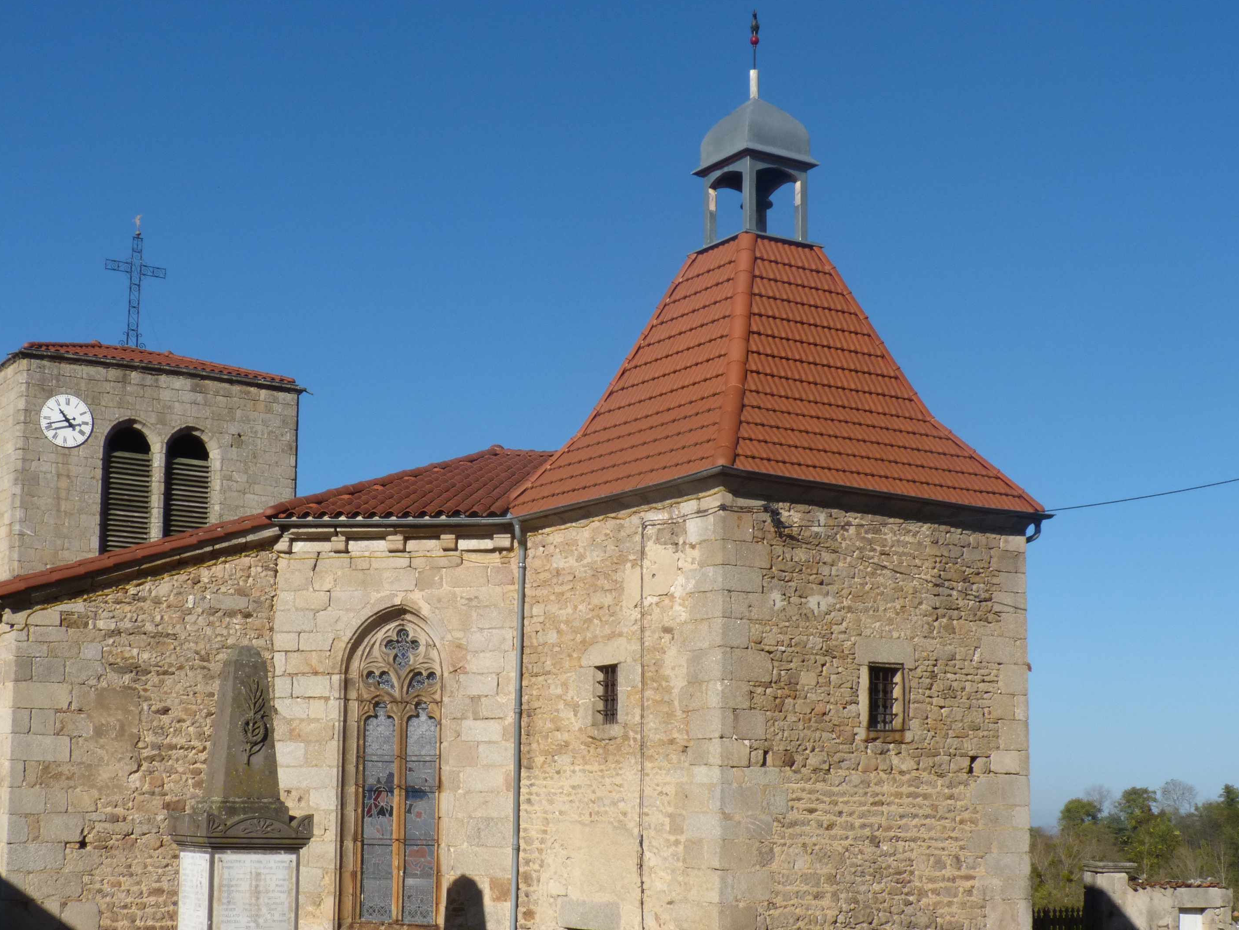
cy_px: 583
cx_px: 509
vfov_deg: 29.6
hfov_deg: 38.8
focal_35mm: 49
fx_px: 1754
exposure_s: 1/500
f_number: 7.1
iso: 100
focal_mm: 6.8
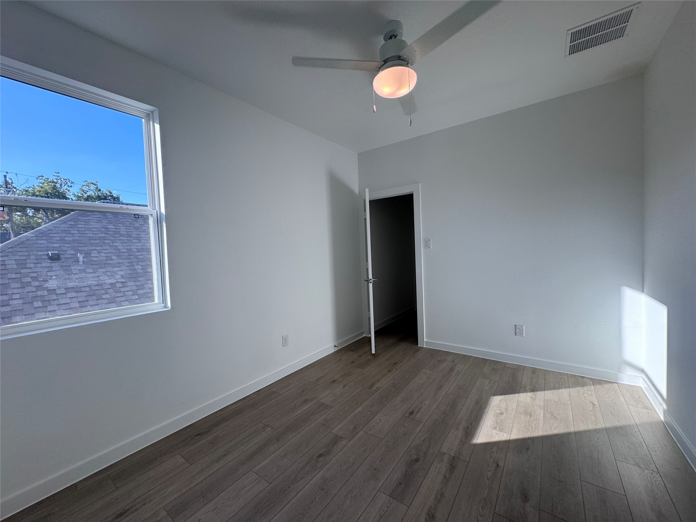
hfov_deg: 102.1
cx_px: 348
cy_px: 261
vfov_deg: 85.7
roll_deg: +2.3
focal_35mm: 14
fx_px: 281
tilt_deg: -2.3
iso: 40
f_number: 2.2
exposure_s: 1/166
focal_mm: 2.22
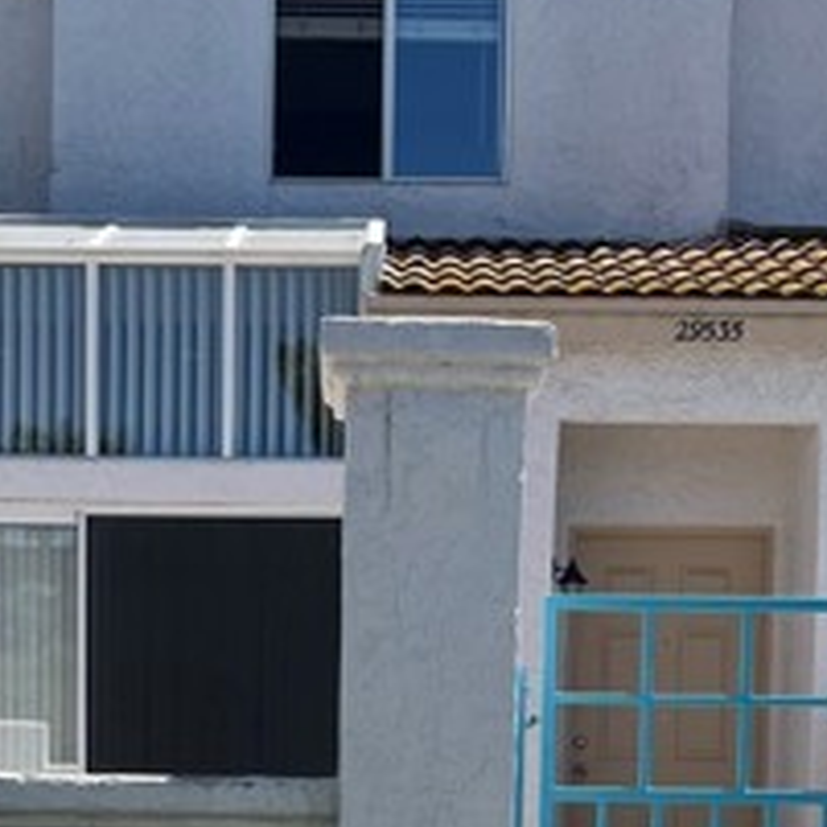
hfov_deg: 23.7
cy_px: 860
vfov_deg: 22.6
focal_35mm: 73
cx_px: 358
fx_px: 1973
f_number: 1.6
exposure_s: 1/3521
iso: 50
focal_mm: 5.1
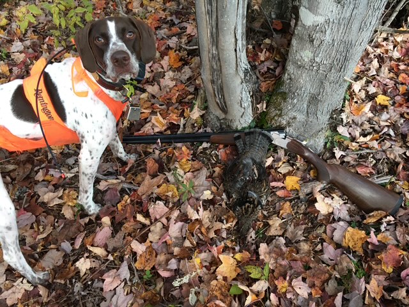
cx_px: 204
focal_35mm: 29
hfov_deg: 61.7
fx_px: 343
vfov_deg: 48.2
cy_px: 154
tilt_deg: -47.7
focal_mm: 4.15
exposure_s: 1/30
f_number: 2.2
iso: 32
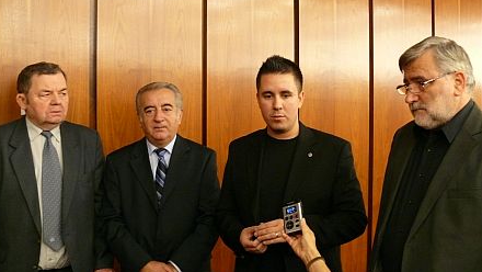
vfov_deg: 30.5
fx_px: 499
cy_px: 138
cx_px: 237
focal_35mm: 39
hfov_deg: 51.6
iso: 320
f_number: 2.8
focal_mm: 7.4
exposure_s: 1/30
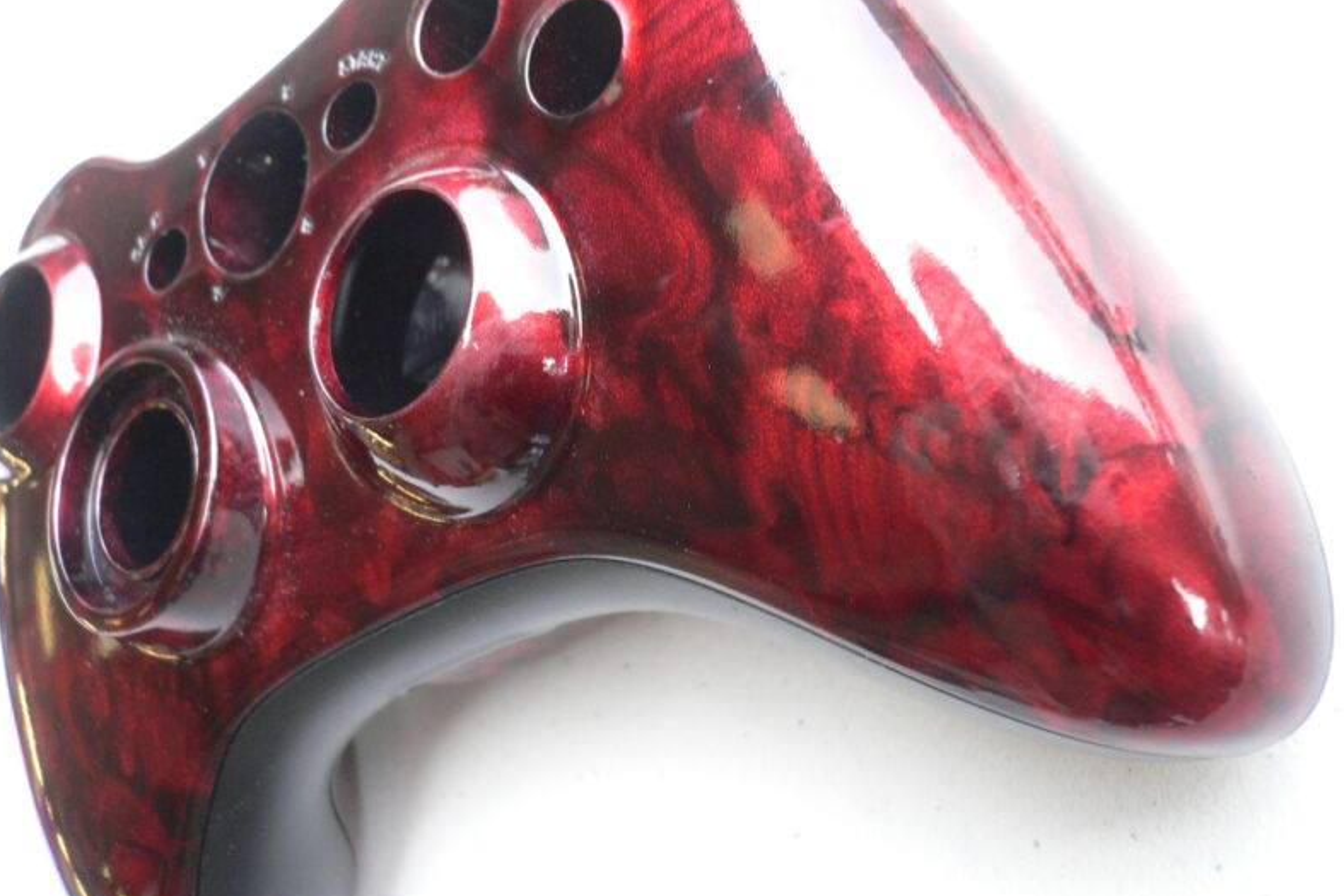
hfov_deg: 51.9
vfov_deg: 35.9
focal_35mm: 37
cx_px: 678
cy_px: 396
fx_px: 1381
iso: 200
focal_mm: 5.8
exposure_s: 1/15
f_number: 2.8
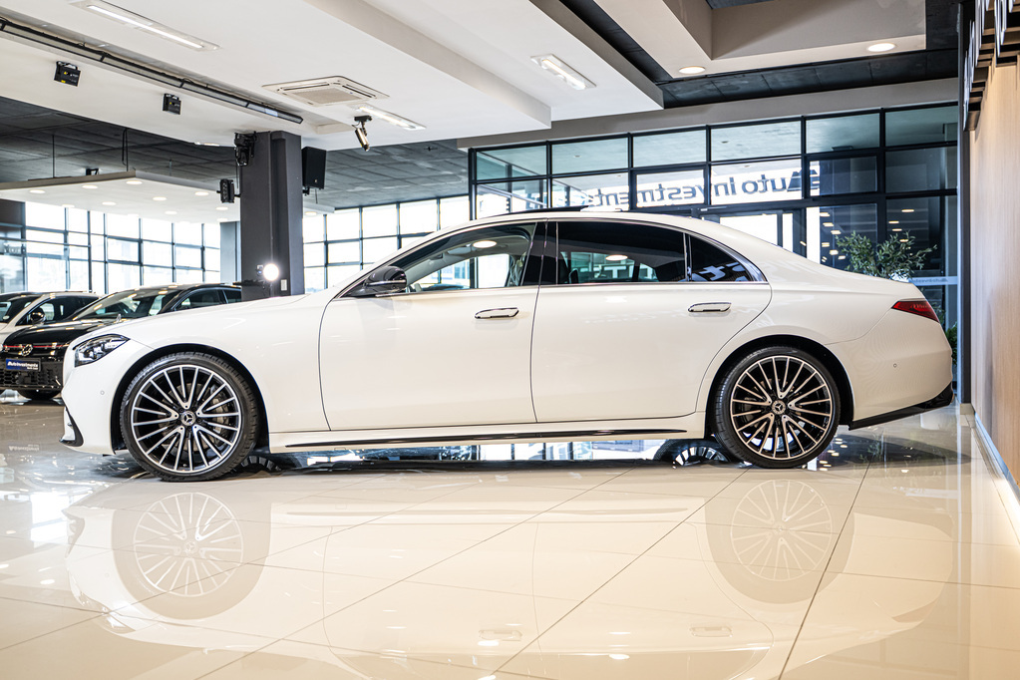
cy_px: 340
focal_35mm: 34
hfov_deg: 56.5
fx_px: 949
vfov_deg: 39.4
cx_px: 510
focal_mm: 33.5
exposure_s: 1/160
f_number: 2.8
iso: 640
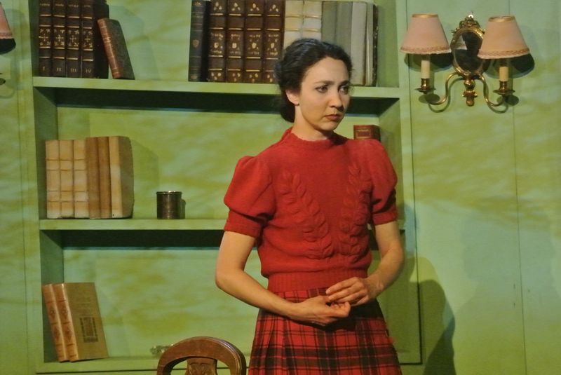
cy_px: 188
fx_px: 3369
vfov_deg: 6.4
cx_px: 280
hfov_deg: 9.5
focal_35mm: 216
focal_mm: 80.1
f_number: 7.1
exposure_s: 1/100
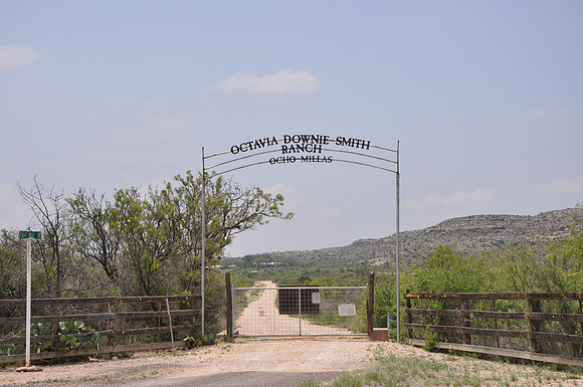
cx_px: 292
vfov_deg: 15.7
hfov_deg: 23.4
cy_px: 194
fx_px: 1407
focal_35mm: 87
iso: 200
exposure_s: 1/320
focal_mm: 58
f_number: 9
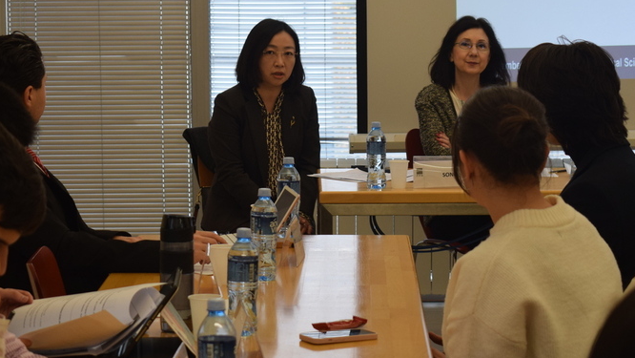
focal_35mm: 133
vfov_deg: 9.1
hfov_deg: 16.1
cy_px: 117
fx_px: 2237
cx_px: 238
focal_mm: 55
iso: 500
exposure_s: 1/60
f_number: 5.6
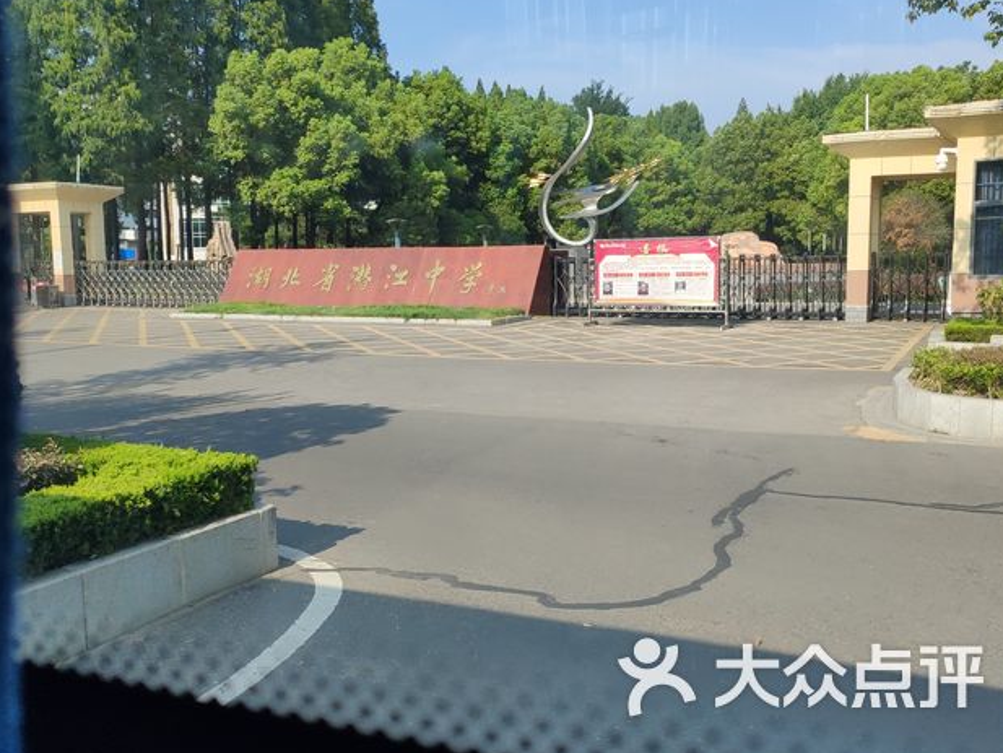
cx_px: 506
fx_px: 811
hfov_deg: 63.4
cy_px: 371
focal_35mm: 28
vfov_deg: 49.8
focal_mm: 4.75
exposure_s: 1/1250
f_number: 1.75
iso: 112
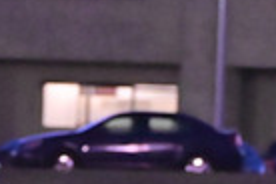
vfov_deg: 1.5
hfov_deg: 2.3
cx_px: 158
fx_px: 6999
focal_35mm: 913
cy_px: 341
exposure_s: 1/320
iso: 6400
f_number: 4
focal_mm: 145
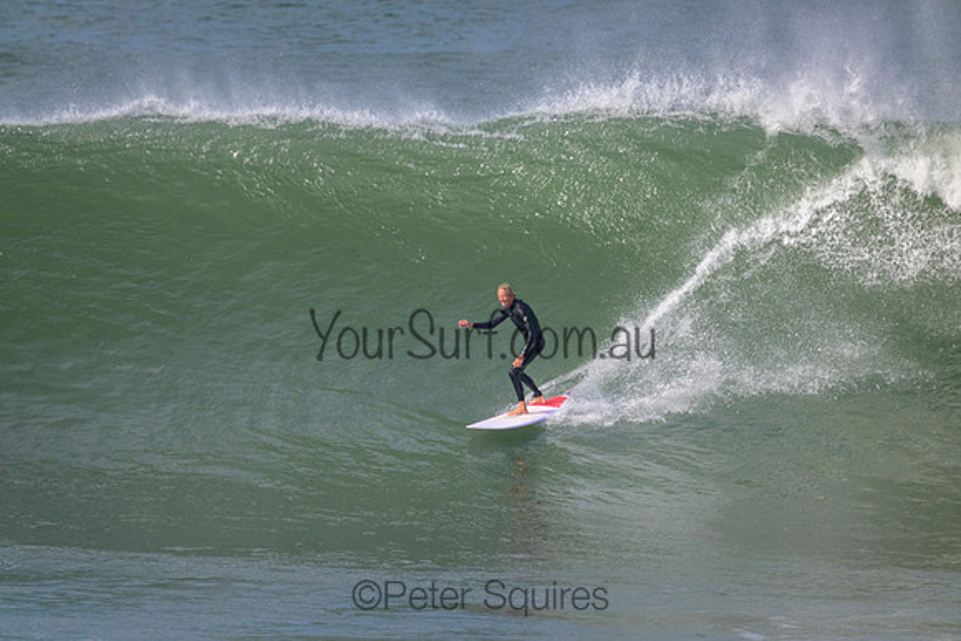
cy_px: 320
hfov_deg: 2.6
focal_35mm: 800
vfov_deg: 1.7
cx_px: 480
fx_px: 21360
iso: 1000
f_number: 11
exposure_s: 1/2000
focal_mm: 800
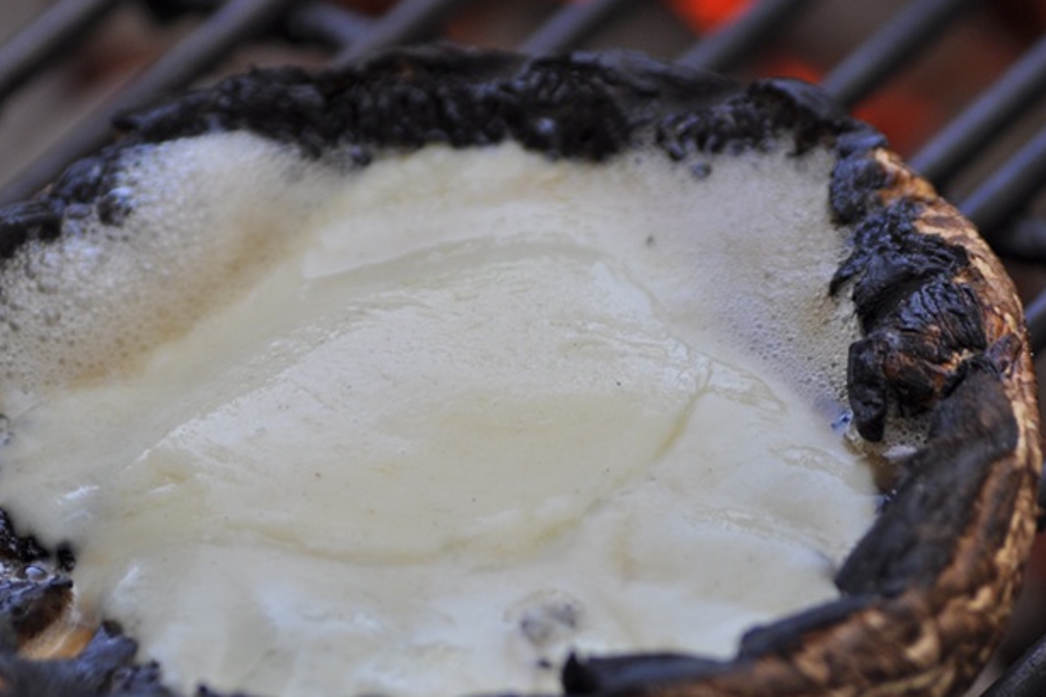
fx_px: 8619
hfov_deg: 6.9
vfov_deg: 4.6
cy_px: 421
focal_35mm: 297
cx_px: 417
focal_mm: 135
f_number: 6.3
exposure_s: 1/160
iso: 200
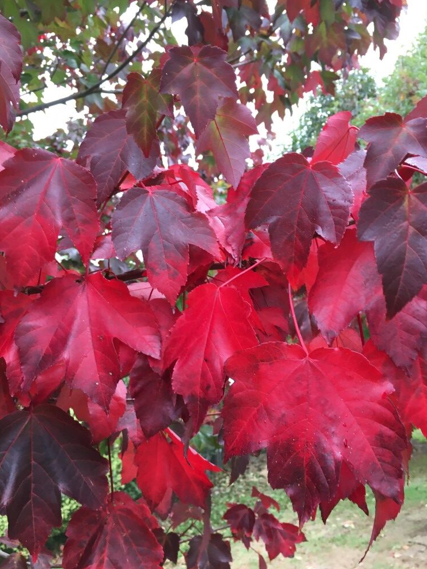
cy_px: 293
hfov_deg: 46.8
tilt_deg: +6.7
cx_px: 219
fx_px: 494
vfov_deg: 60.0
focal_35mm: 30
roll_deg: -0.1
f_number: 2.2
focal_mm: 4.15
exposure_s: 1/33
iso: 32
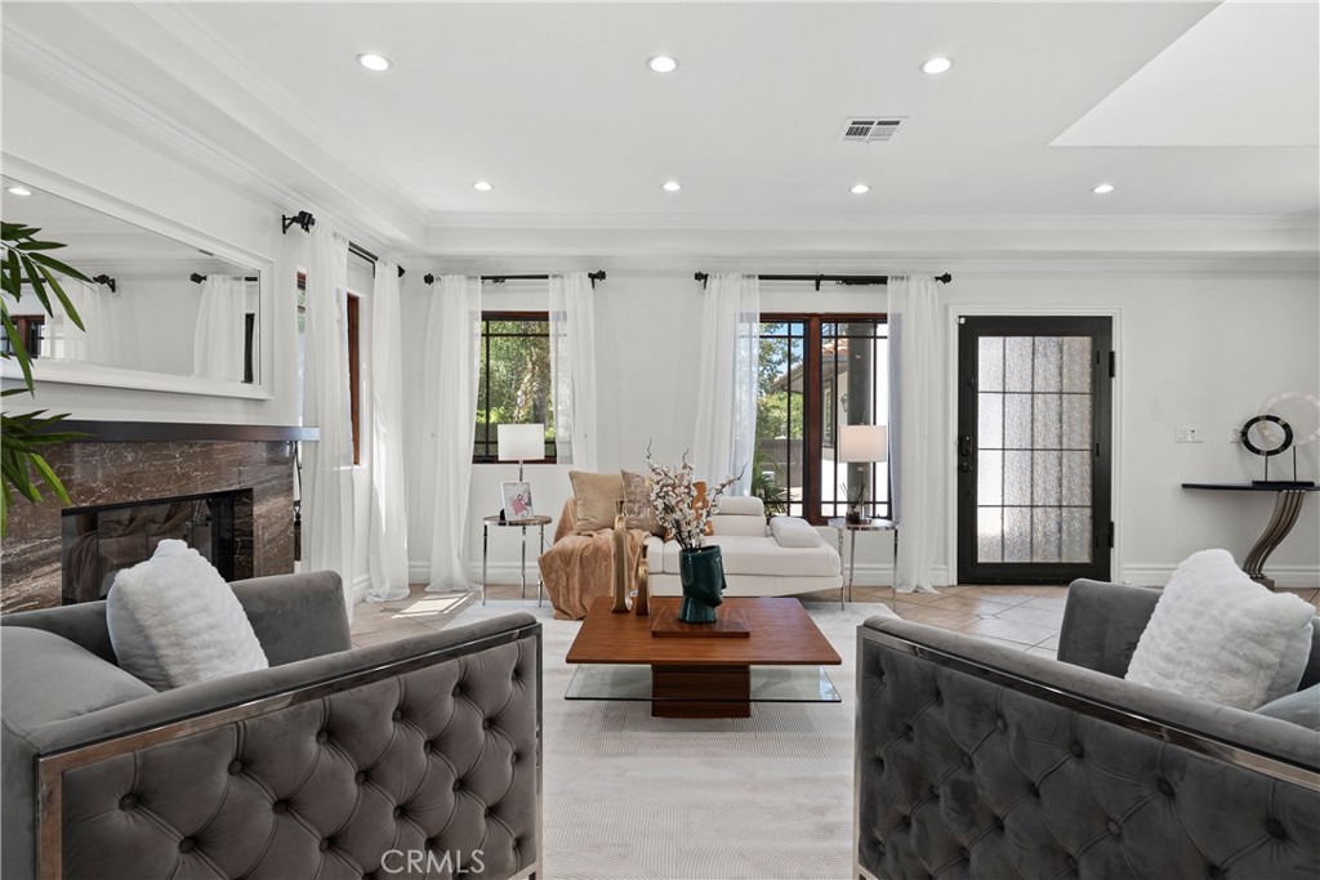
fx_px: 733
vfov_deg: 61.9
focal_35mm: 20
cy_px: 440
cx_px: 660
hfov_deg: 84.0
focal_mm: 20
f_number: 8
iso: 250
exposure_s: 1/6
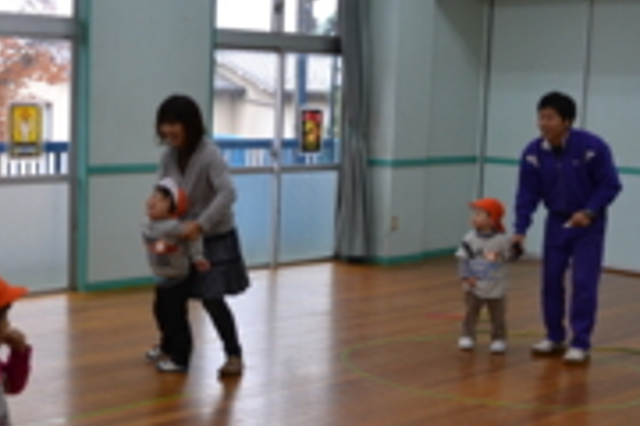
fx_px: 1067
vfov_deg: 22.6
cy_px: 261
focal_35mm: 60
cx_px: 156
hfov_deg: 32.7
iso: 400
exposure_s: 1/60
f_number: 4
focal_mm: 18
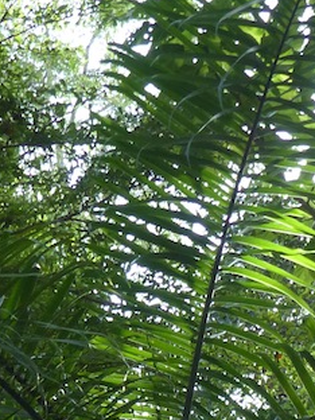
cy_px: 549
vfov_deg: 9.9
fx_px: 2378
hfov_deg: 7.6
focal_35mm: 196
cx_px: 205
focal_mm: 9.8
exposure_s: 1/200
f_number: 3.5
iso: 200
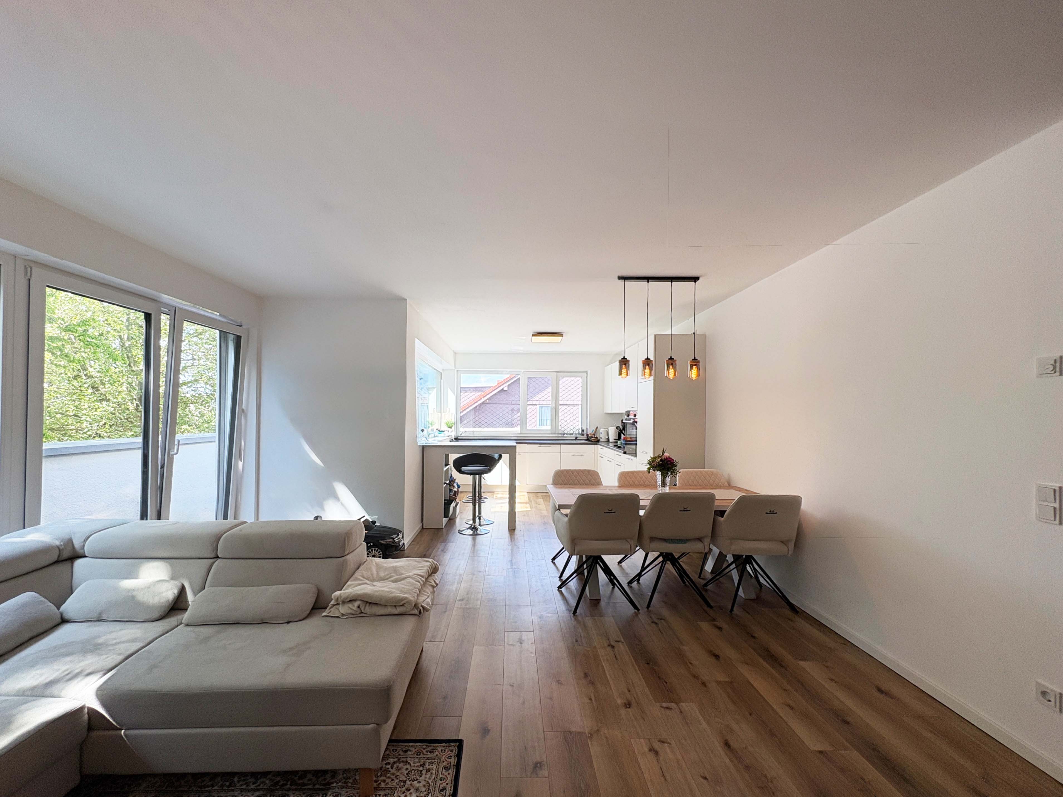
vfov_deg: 85.7
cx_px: 532
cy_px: 398
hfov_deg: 102.1
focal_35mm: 14
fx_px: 430
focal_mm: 2.22
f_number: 2.2
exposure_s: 1/199
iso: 64
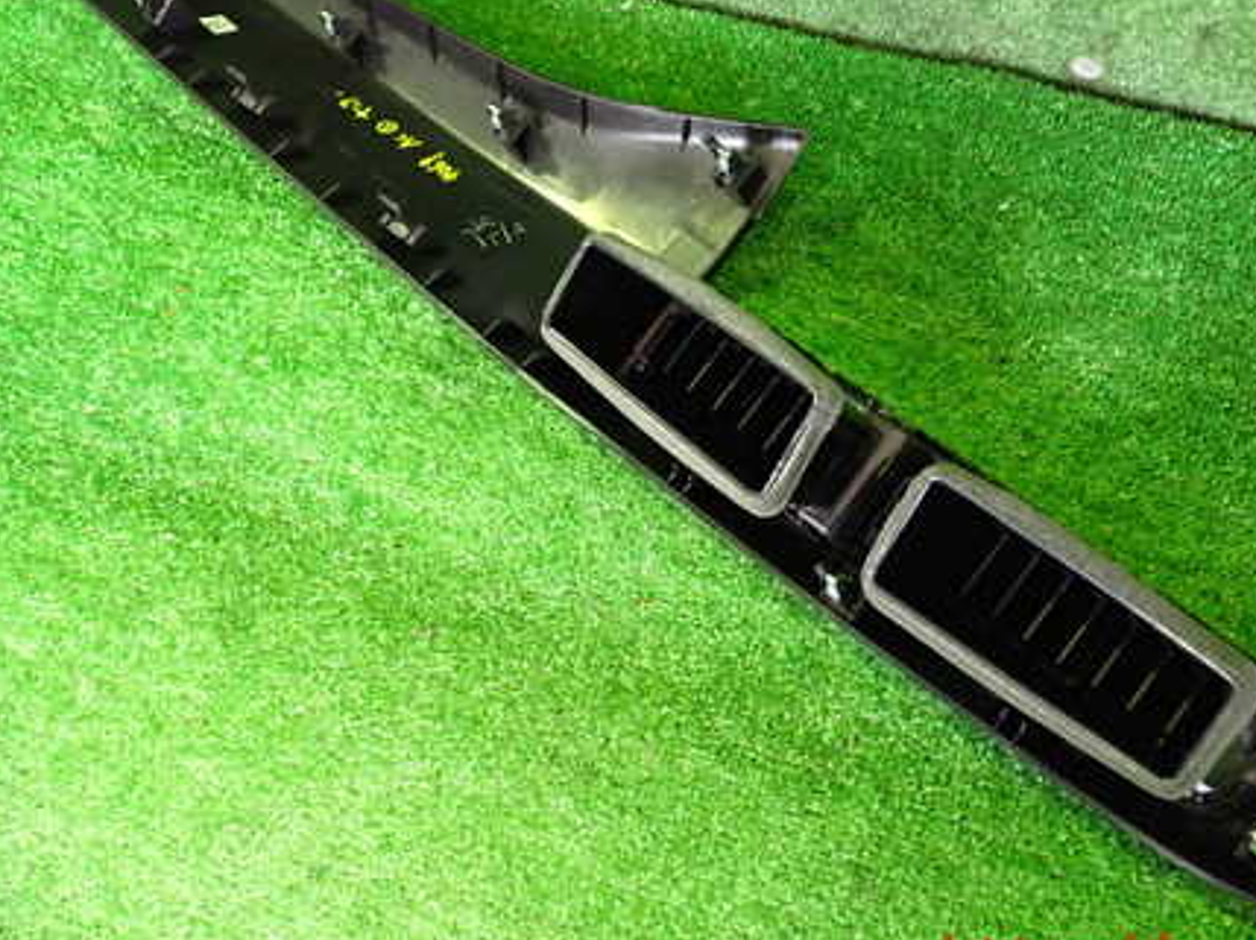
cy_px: 343
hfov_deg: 44.7
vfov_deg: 34.1
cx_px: 726
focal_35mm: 42
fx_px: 1523
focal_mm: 5.4
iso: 800
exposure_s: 1/30
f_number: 2.3
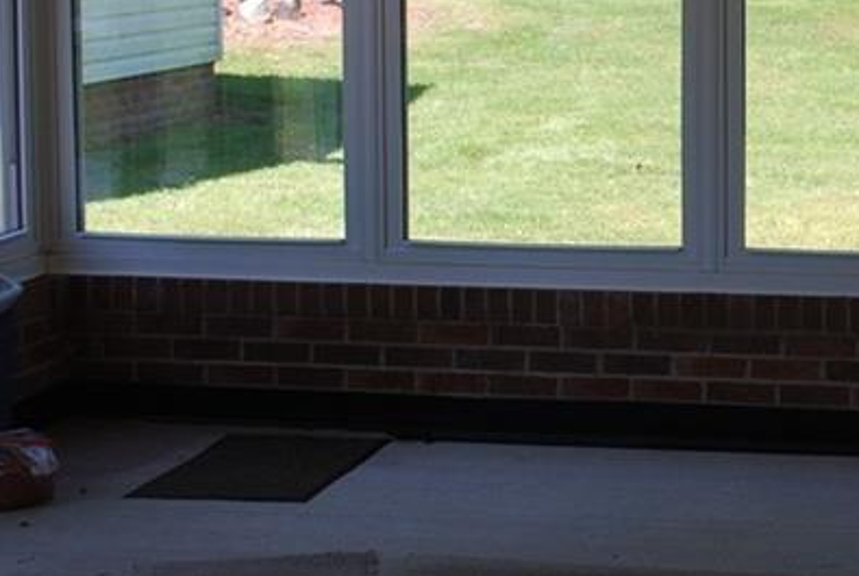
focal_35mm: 101
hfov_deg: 19.4
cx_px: 939
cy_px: 82
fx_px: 2414
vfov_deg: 13.5
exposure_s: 1/125
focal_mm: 26
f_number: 5.6
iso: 200
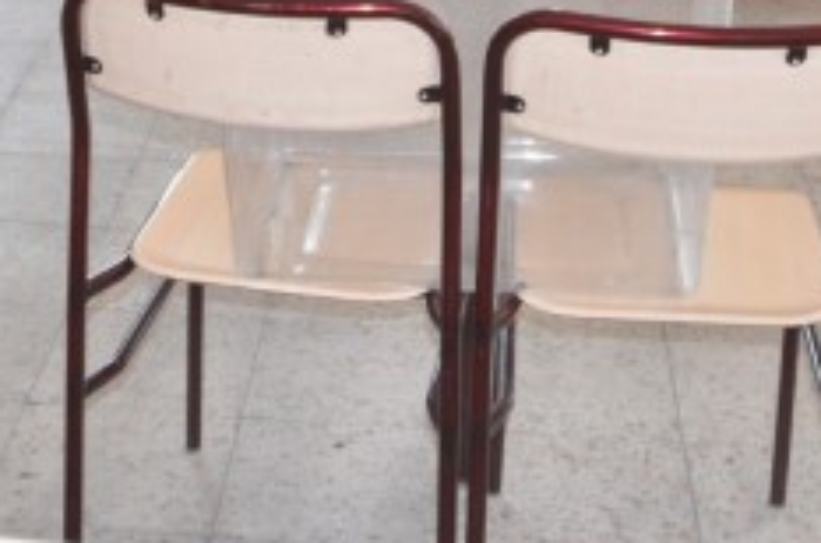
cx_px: 227
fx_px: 1910
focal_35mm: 84
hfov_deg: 24.0
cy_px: -250
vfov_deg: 15.1
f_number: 3.5
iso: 400
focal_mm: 18
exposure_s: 1/100
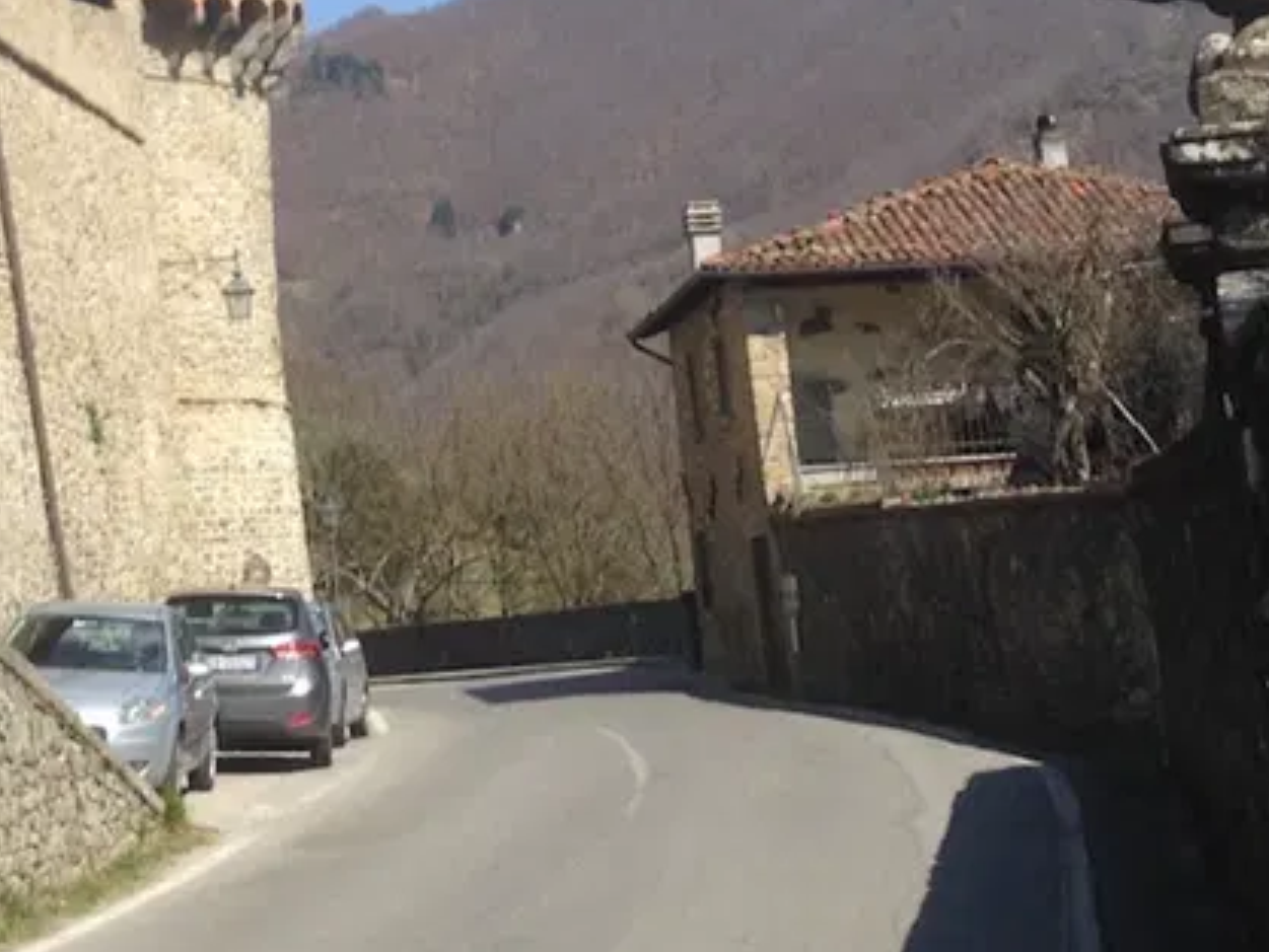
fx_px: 3484
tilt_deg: +12.8
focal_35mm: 95
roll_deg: +2.9
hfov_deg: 20.5
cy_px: -182
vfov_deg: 15.0
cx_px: 365
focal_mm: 4.12
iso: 50
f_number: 2.4
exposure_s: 1/1550
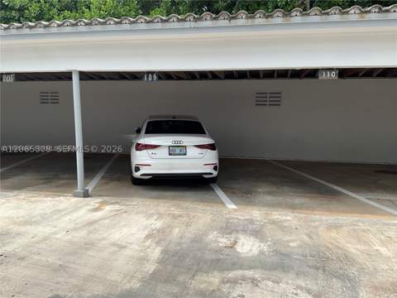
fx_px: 333
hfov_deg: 61.7
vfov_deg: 48.2
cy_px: 149
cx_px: 198
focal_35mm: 29
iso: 16
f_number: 1.8
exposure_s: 1/962
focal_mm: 3
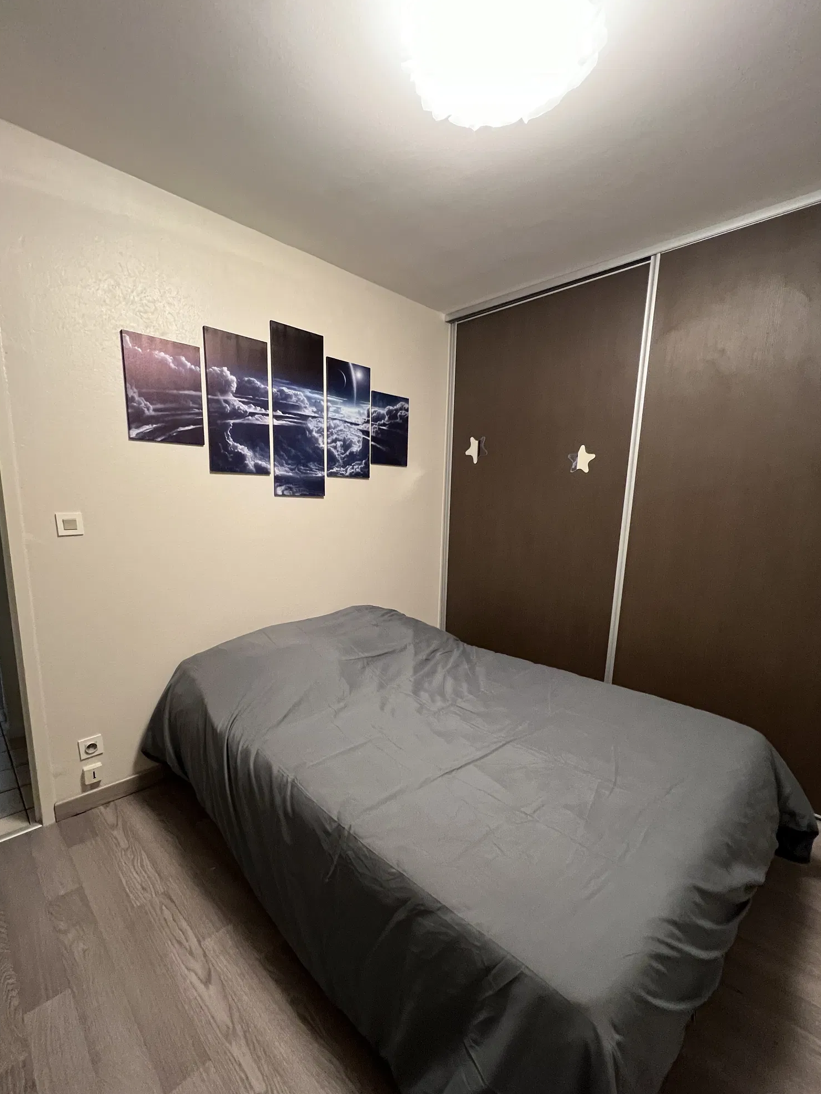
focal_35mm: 14
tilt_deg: -10.1
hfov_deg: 85.6
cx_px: 390
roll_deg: -1.4
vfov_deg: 101.9
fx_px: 443
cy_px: 587
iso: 400
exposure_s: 1/50
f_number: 1.8
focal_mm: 1.57
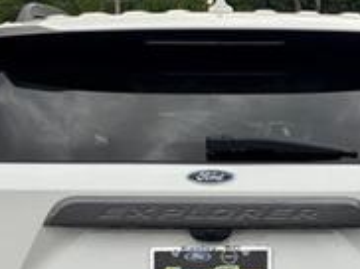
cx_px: 229
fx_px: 1381
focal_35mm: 133
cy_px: 289
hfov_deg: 14.8
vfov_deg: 11.0
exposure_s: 1/558
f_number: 1.78
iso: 64
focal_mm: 6.76
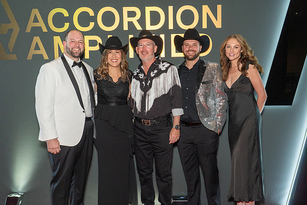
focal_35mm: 41
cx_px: 154
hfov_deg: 47.4
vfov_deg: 32.6
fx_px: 350
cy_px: 102
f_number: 6.3
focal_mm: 41
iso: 1250
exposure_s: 1/125
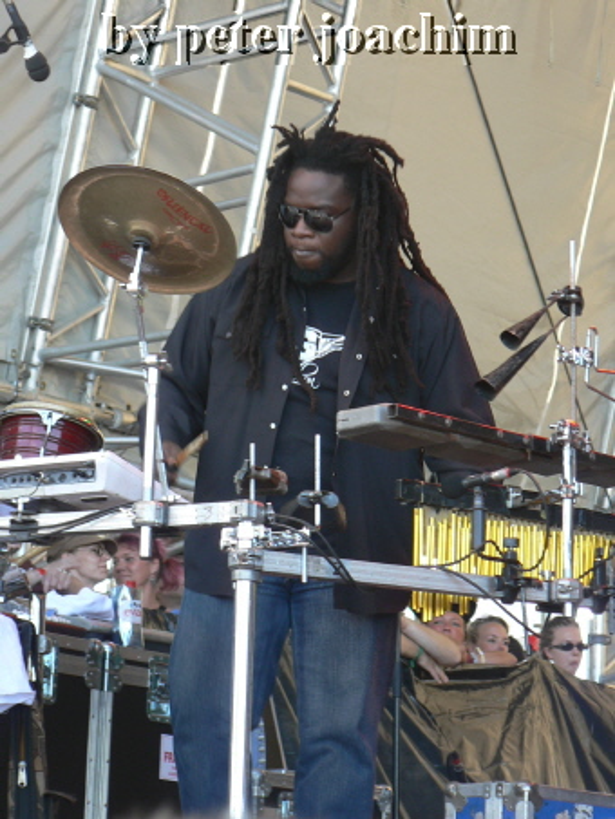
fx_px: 3386
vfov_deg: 13.8
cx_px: 308
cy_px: 410
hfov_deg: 10.4
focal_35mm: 143
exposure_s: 1/50
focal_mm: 24.6
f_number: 3.3
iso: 64
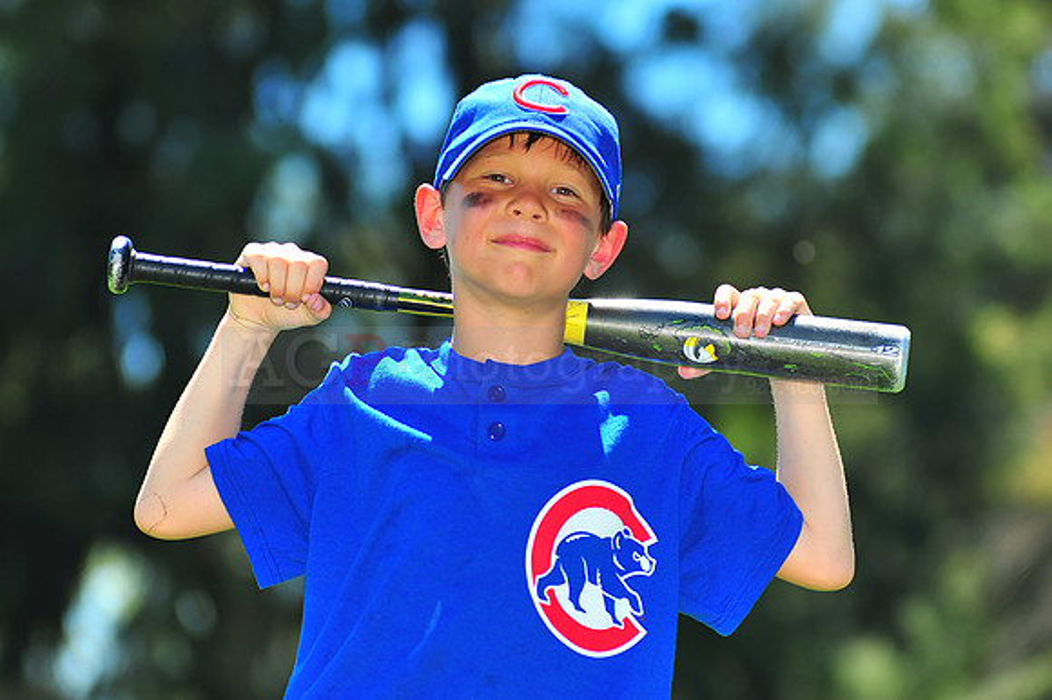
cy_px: 350
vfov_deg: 7.6
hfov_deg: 11.4
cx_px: 526
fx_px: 5257
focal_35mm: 180
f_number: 5
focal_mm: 180
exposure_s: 1/640
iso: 200
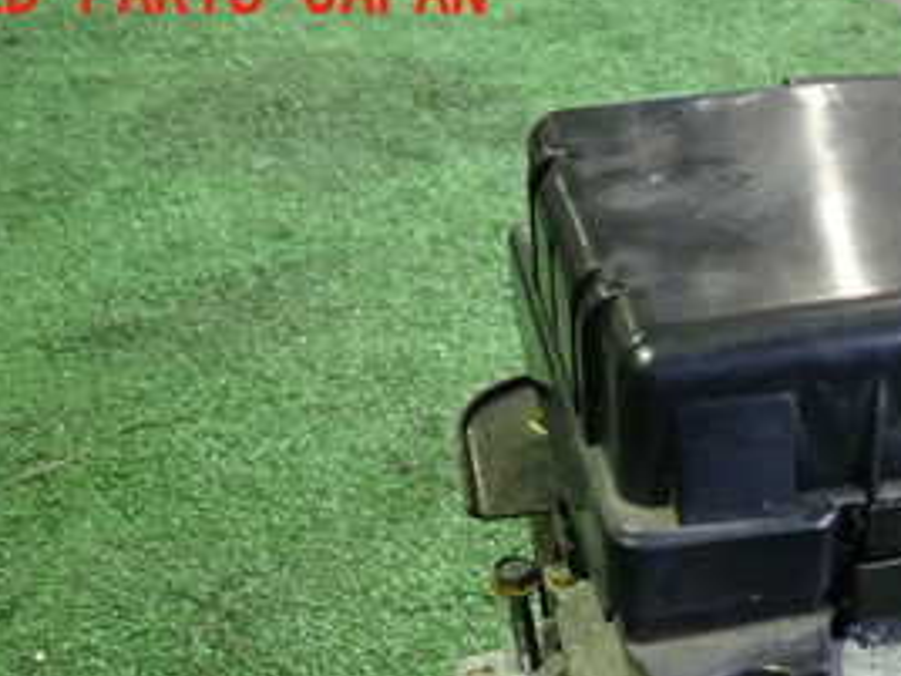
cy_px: 706
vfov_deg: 24.7
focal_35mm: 56
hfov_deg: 31.9
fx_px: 1458
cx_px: 884
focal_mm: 4.5
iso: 800
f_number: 2
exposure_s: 1/30
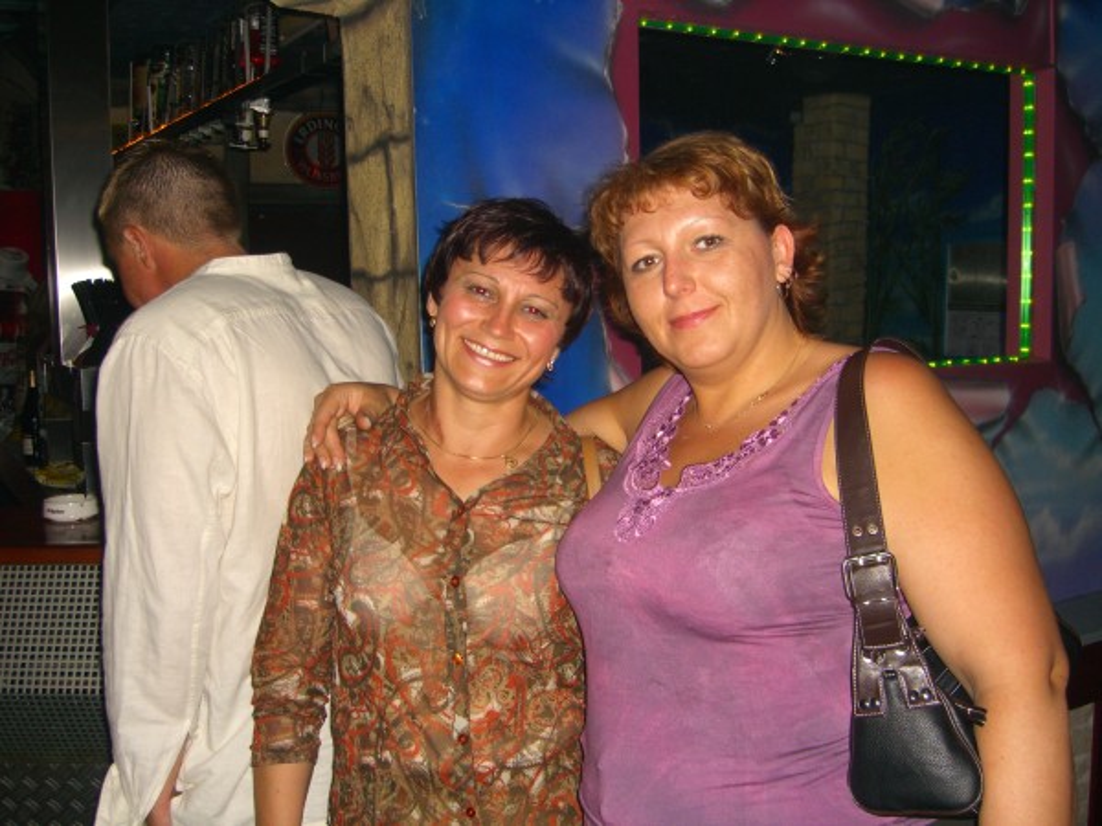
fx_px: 1210
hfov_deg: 49.0
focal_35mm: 38
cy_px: 413
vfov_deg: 37.7
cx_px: 551
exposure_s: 1/60
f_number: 2.8
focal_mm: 7.9
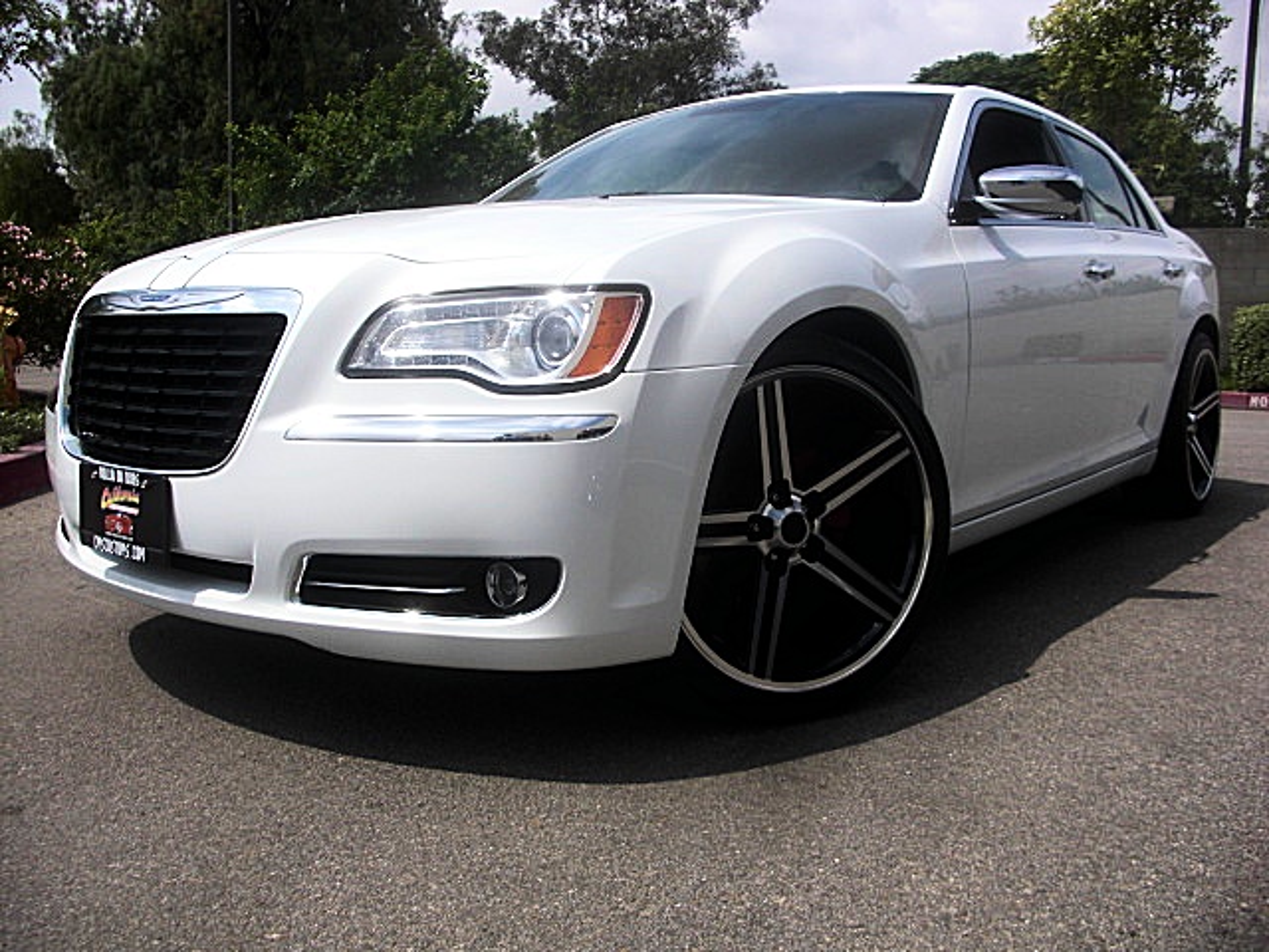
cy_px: 476
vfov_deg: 39.7
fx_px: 1320
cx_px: 634
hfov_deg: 51.4
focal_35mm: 36
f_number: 7.9
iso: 50
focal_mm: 6.3
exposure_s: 1/160
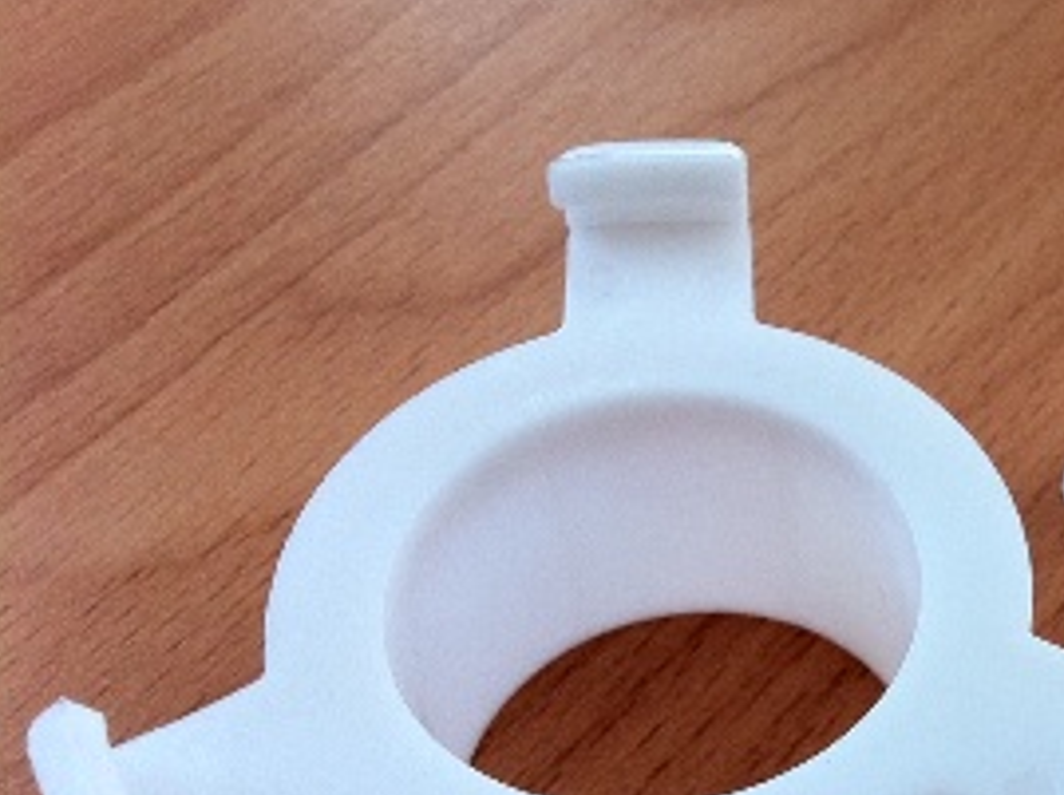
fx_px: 1995
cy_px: 655
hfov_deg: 28.5
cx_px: 985
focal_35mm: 65
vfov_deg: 22.2
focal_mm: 3.85
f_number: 2.8
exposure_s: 1/33
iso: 80
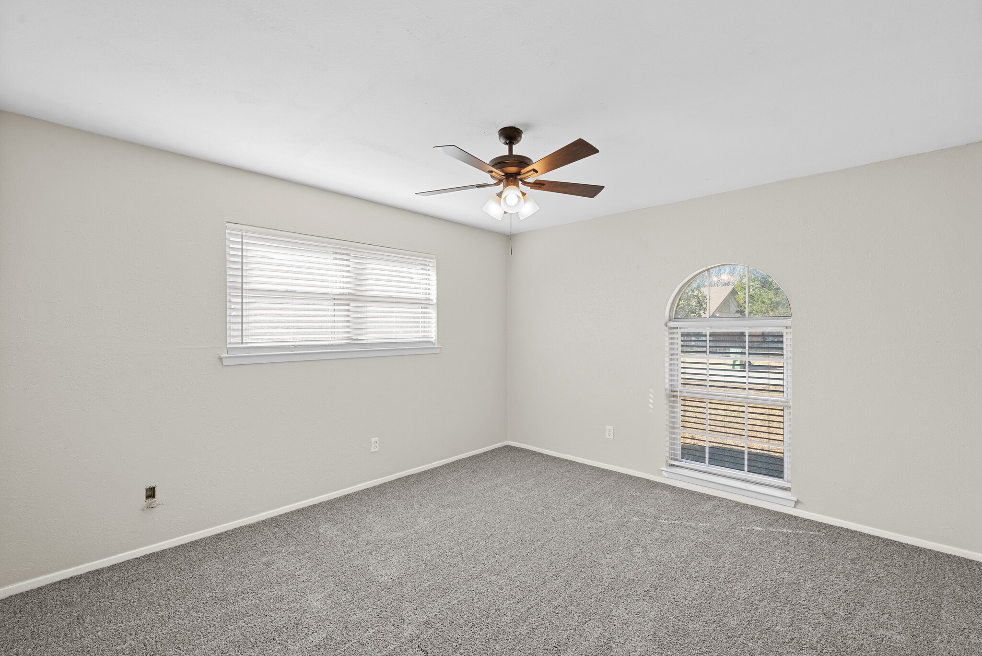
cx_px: 491
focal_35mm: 16
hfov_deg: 98.5
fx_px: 423
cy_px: 328
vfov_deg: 75.5
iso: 1250
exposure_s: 1/40
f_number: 8
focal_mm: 15.5
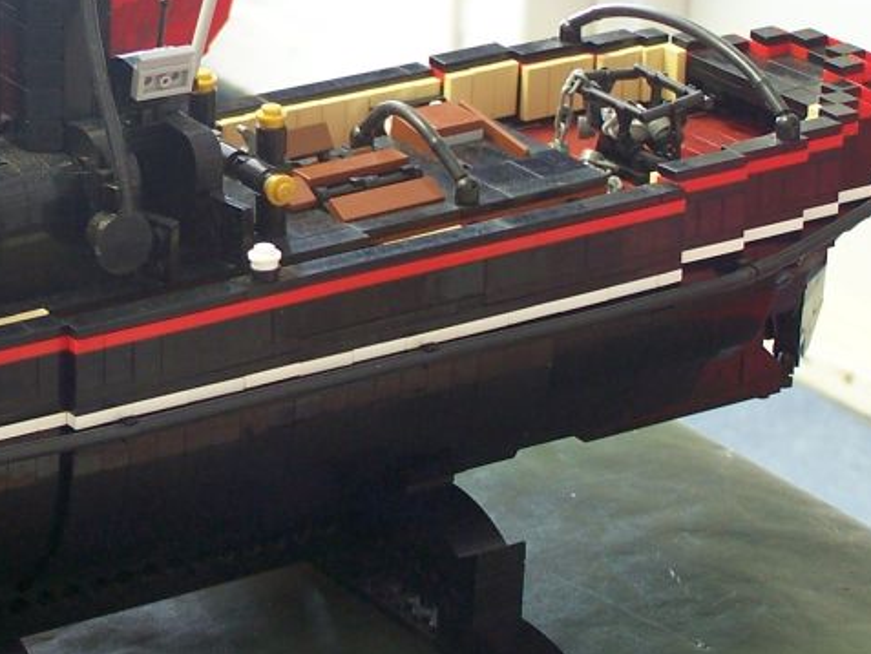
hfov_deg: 13.2
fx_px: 3725
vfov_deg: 10.0
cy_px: 135
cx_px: 49
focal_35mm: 148
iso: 80
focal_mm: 11.5
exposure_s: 1/2
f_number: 3.2
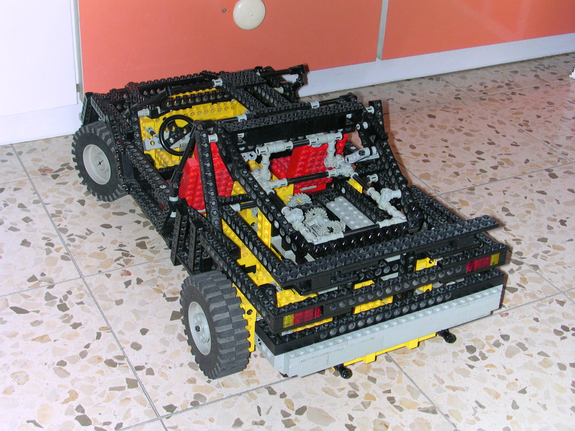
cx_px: 288
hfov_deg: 35.5
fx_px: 897
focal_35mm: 54
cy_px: 216
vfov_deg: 27.0
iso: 100
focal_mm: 8.2
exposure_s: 1/60
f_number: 3.2
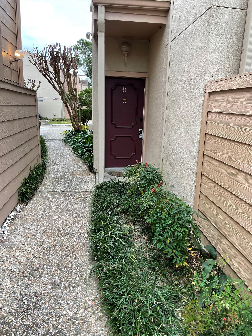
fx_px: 252
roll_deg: -2.2
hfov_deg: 53.1
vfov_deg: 67.3
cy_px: 168
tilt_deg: -10.4
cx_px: 126
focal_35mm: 26
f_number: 1.6
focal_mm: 4.2
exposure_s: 1/171
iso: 32
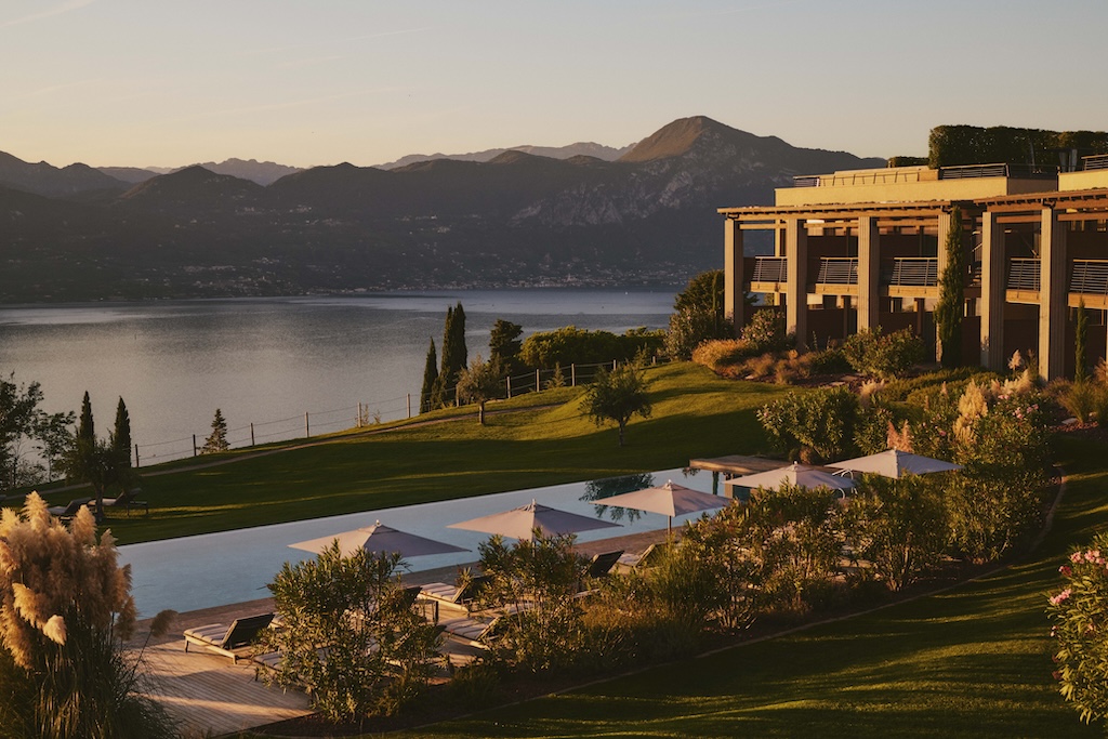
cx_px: 554
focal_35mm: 50
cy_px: 370
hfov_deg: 39.6
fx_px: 1539
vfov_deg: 27.0
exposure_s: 1/400
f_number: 8
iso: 200
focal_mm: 50
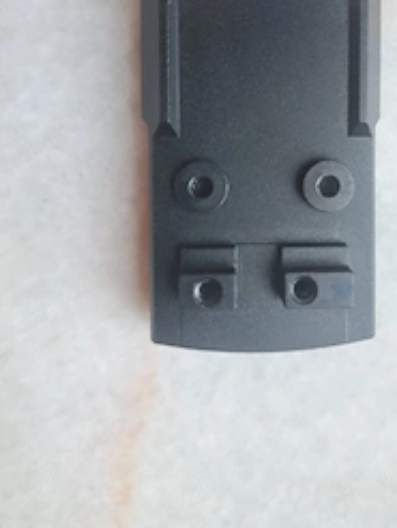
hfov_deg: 36.4
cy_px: 161
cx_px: 270
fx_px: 595
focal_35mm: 39
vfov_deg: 46.8
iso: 80
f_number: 1.8
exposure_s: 1/50
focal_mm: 5.23
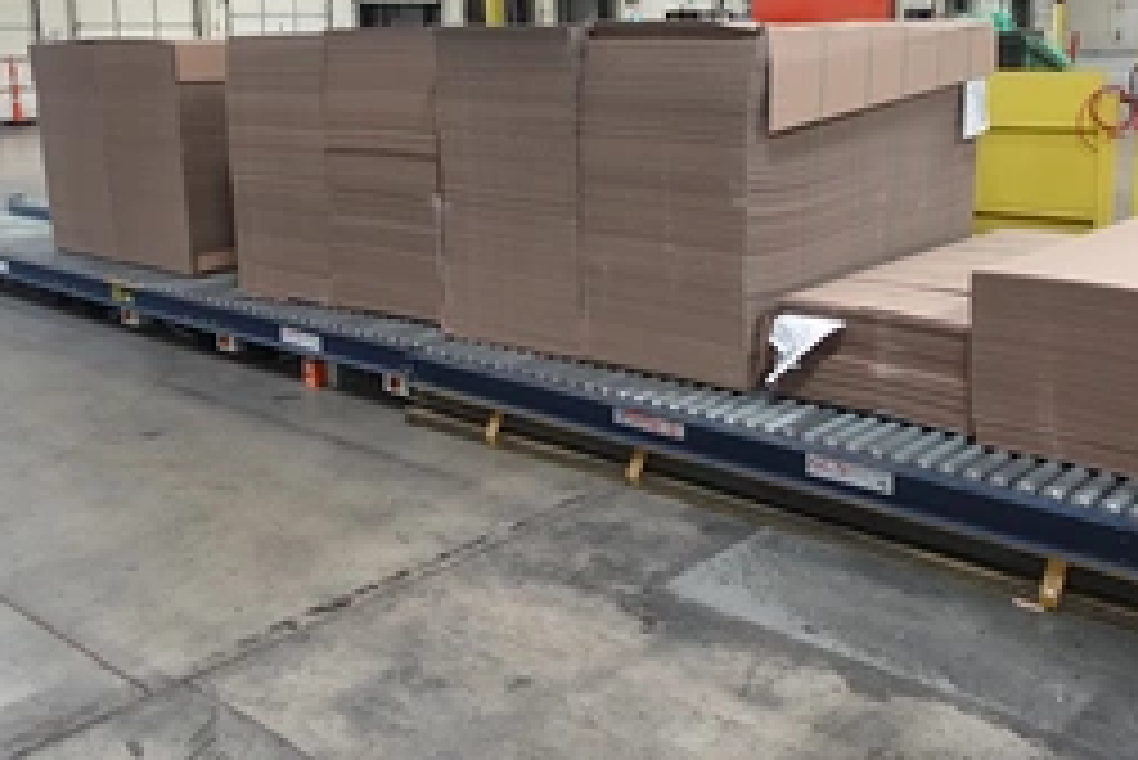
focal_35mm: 38
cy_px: 272
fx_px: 1202
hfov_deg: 50.7
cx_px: 571
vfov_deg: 34.9
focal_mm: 8.8
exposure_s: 1/250
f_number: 1.8
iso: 2000
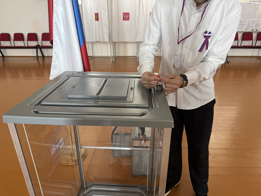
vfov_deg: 56.8
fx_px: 181
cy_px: 98
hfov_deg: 71.6
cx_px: 130
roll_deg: +0.1
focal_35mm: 24
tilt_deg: -23.4
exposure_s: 1/60
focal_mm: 6.76
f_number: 1.78
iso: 320
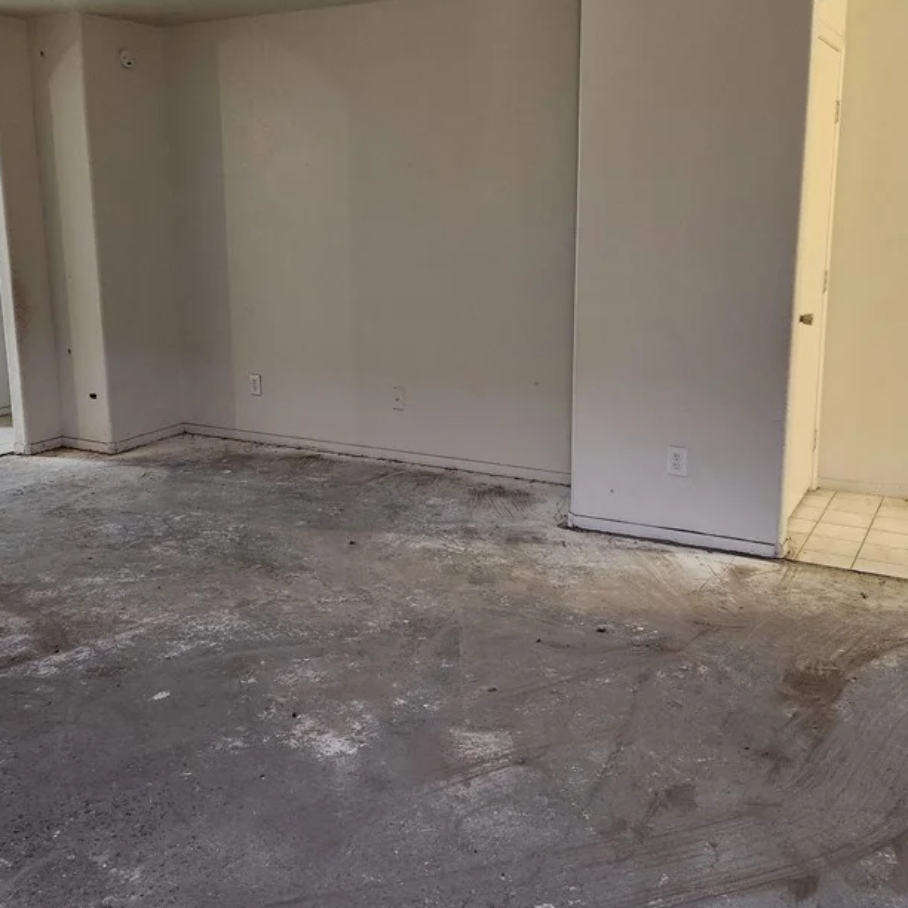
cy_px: 393
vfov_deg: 48.3
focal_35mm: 34
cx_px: 393
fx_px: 1009
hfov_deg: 48.3
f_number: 1.8
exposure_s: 1/120
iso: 800
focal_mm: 5.4
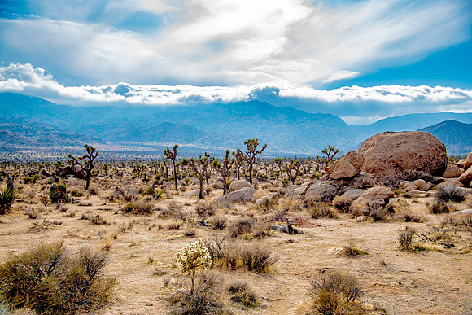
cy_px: 158
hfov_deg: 50.7
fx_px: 498
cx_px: 236
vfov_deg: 35.1
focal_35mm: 38
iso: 100
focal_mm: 38
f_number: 4
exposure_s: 1/1000
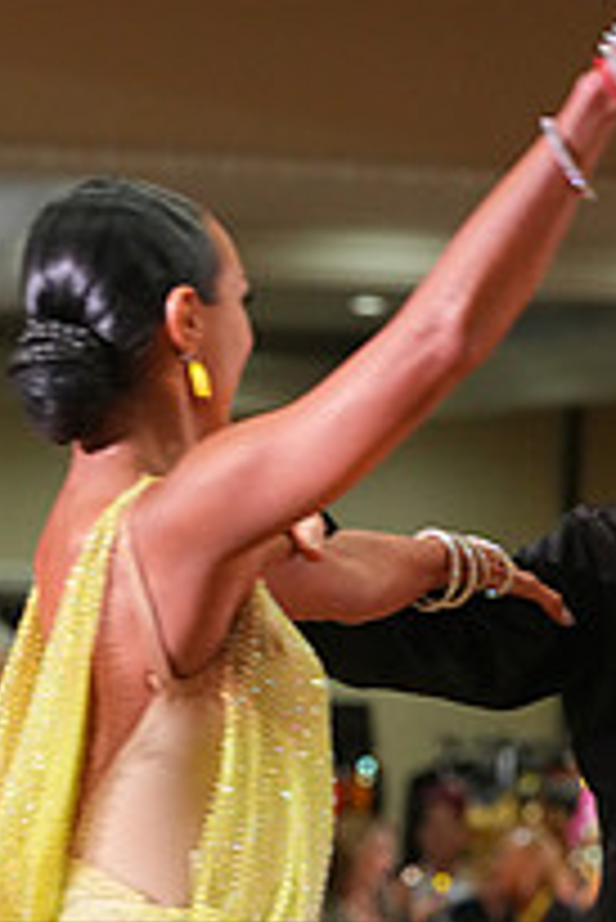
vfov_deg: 5.6
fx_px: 9352
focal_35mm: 365
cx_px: 389
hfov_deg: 3.8
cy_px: 1075
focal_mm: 129
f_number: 5.6
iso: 4000
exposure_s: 1/200
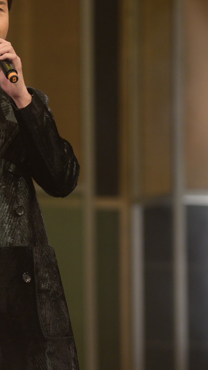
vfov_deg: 5.1
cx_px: -74
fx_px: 4148
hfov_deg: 2.9
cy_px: 158
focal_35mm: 423
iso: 640
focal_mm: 200
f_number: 4
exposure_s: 1/160
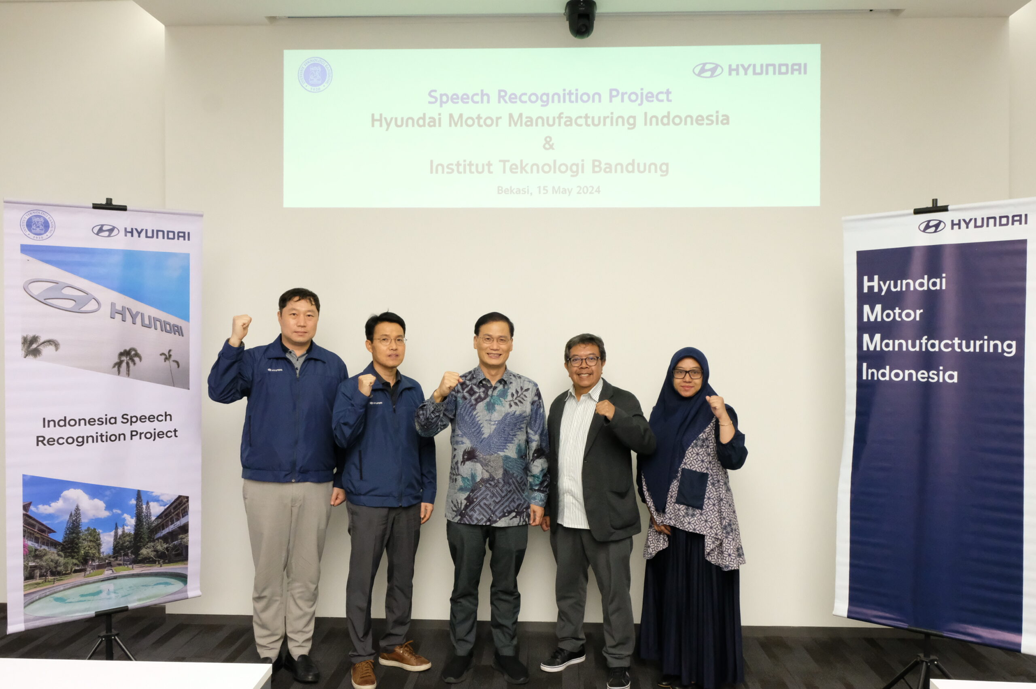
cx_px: 518
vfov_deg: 44.9
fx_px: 834
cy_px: 344
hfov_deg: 63.7
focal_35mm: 29
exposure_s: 1/125
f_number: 8
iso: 8000
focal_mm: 19.6
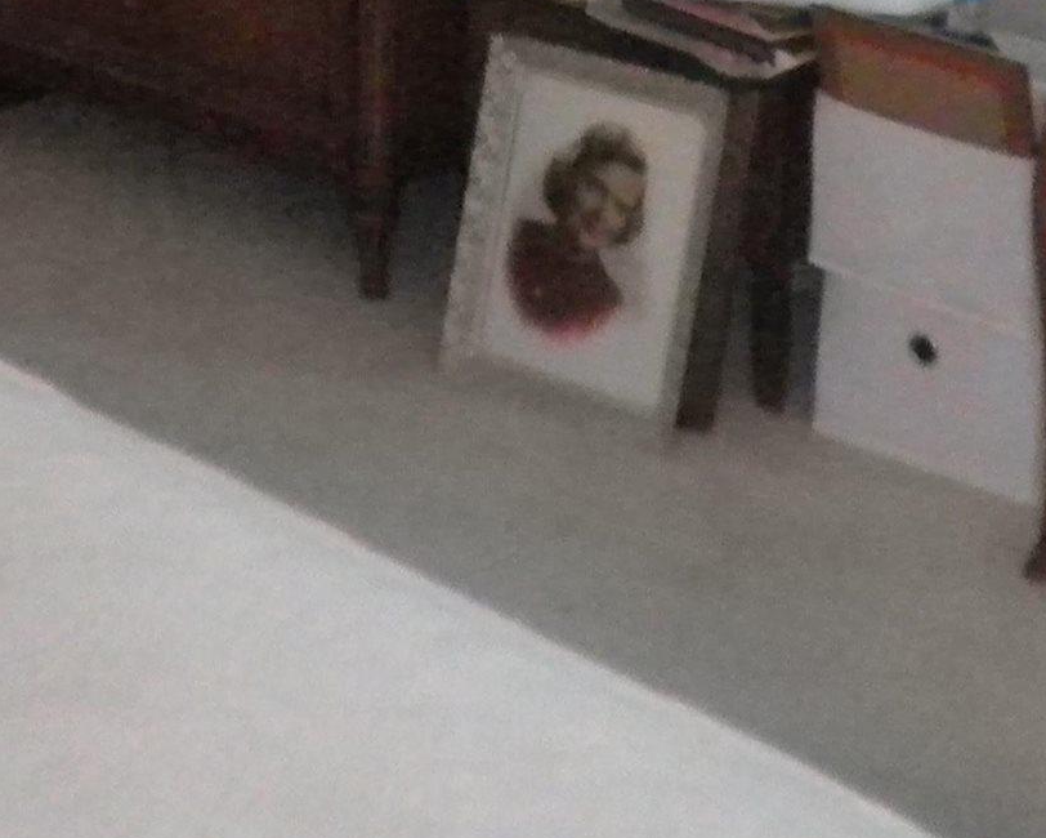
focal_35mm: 96
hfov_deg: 19.8
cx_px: 224
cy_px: -340
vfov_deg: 15.1
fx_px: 2973
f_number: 2.6
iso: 800
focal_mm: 4.65
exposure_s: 1/40
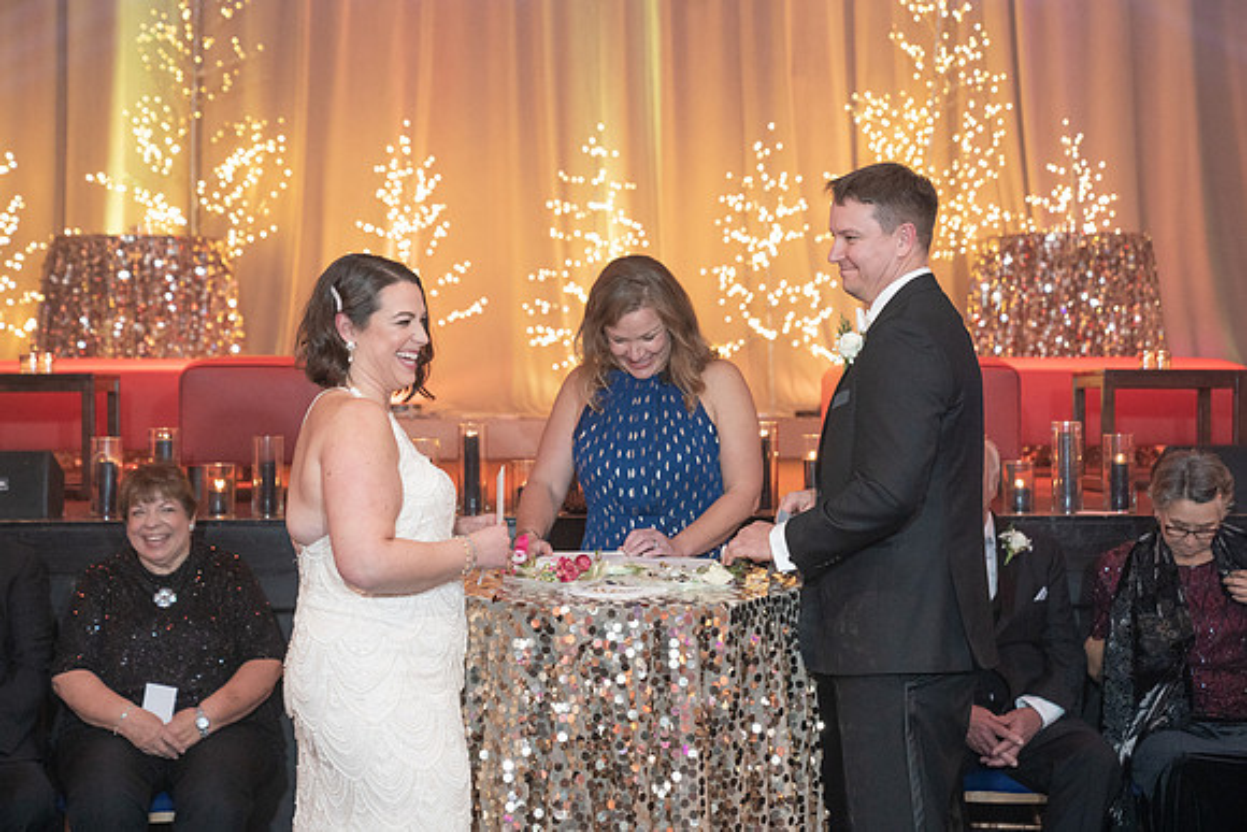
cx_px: 608
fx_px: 2498
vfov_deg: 18.9
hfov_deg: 28.0
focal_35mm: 72
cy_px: 424
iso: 4000
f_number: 4
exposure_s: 1/125
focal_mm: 70
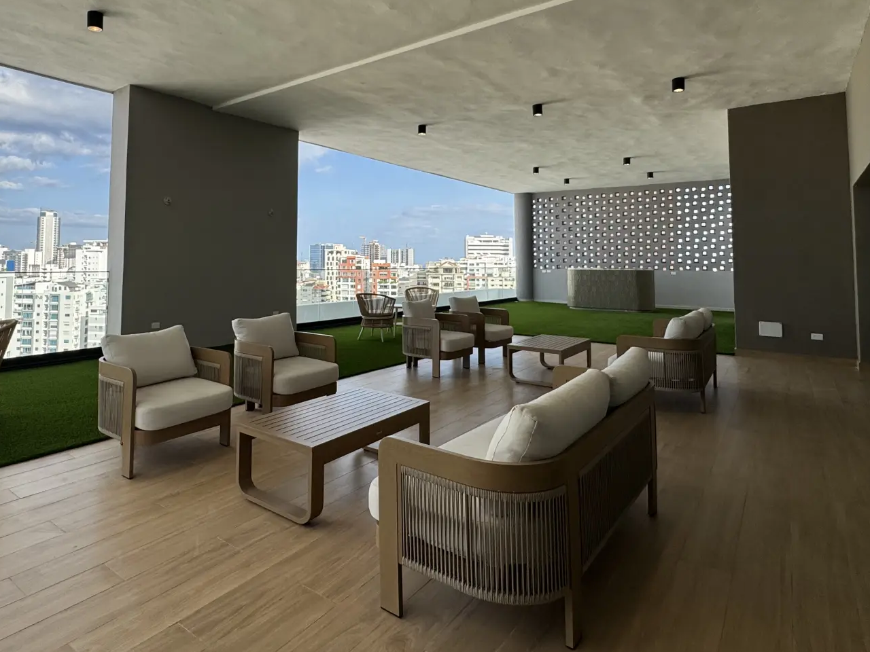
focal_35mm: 21
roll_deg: -0.3
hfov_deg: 78.4
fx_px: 528
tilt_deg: +3.0
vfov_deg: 62.3
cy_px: 233
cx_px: 363
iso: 40
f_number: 2.2
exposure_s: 1/727
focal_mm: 2.22
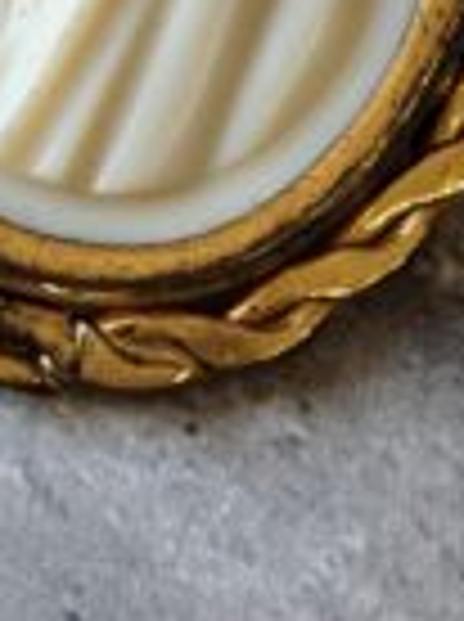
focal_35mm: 270
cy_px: -194
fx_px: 4841
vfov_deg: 7.3
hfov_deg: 5.5
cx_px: 162
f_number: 1.65
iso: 200
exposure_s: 1/100
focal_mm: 6.19
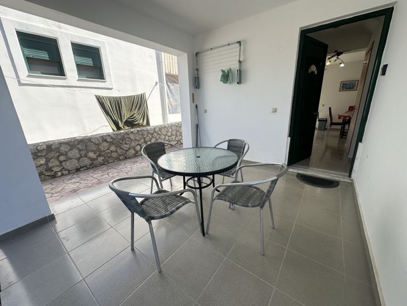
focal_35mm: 14
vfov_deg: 85.7
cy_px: 153
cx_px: 204
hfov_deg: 102.1
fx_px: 165
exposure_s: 1/425
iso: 40
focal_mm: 2.22
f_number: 2.2
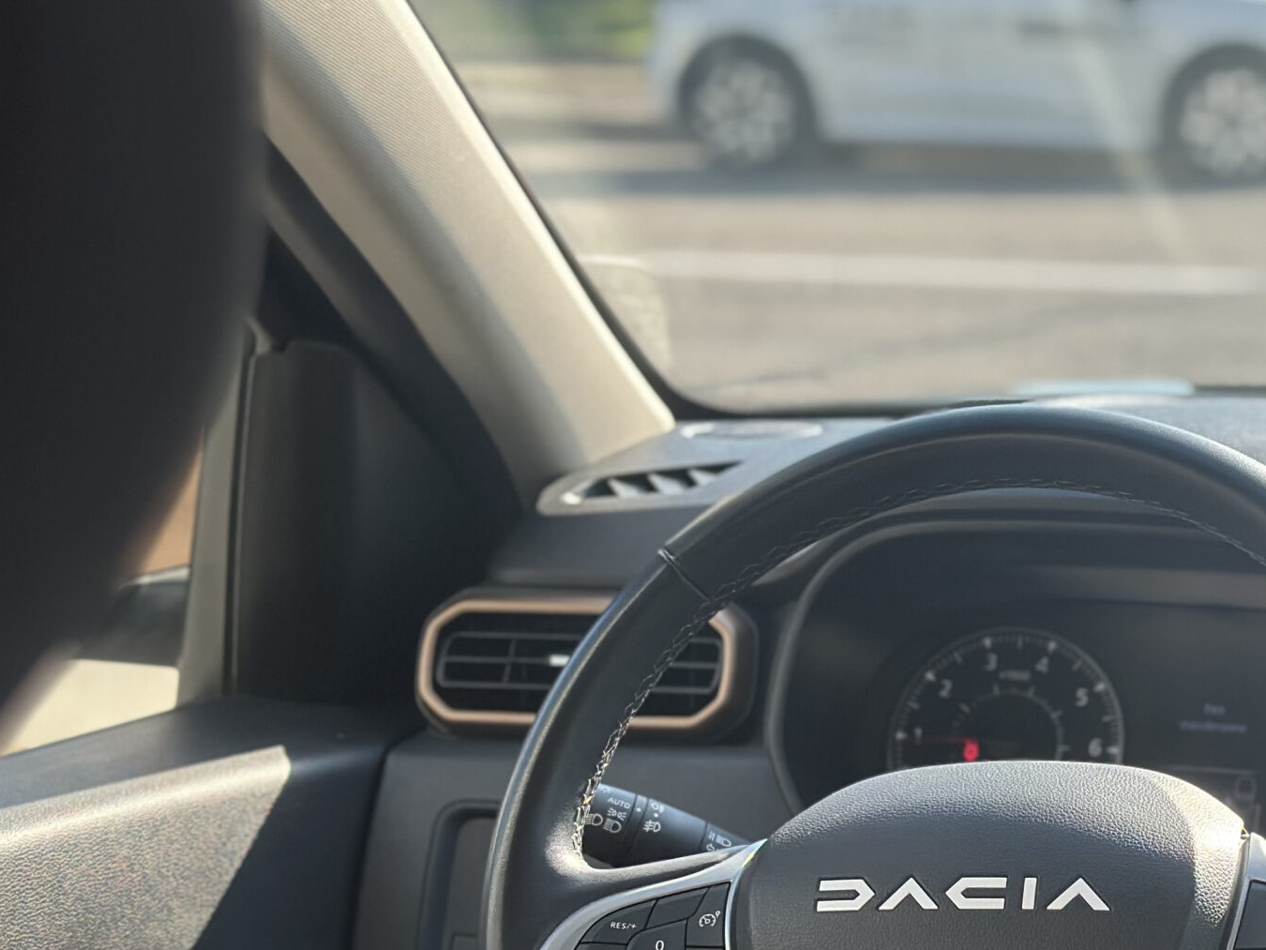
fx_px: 3329
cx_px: 1082
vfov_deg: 16.1
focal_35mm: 91
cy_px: 750
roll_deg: +0.6
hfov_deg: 21.2
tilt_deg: -15.2
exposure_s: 1/1000
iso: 80
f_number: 1.78
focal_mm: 6.86
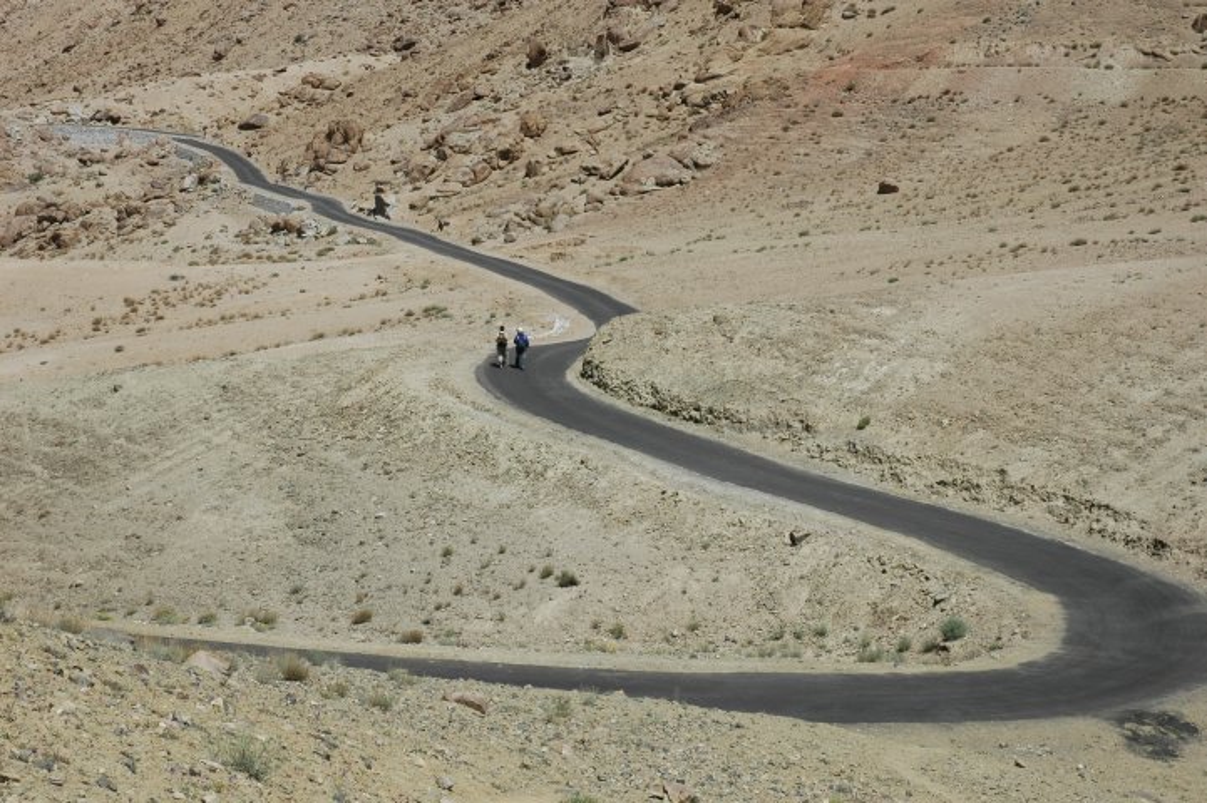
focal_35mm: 66
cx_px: 604
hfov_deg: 30.5
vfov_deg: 20.6
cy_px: 402
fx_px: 2212
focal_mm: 44
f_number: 11
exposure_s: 1/400
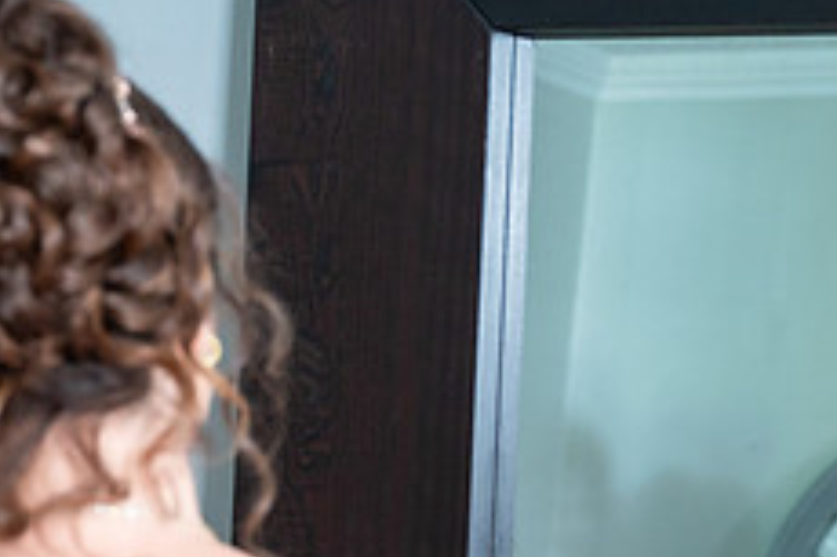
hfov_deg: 12.8
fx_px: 3717
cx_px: 464
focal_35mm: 160
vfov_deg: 8.5
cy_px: 487
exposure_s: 1/60
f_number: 4
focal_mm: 60
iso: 2000
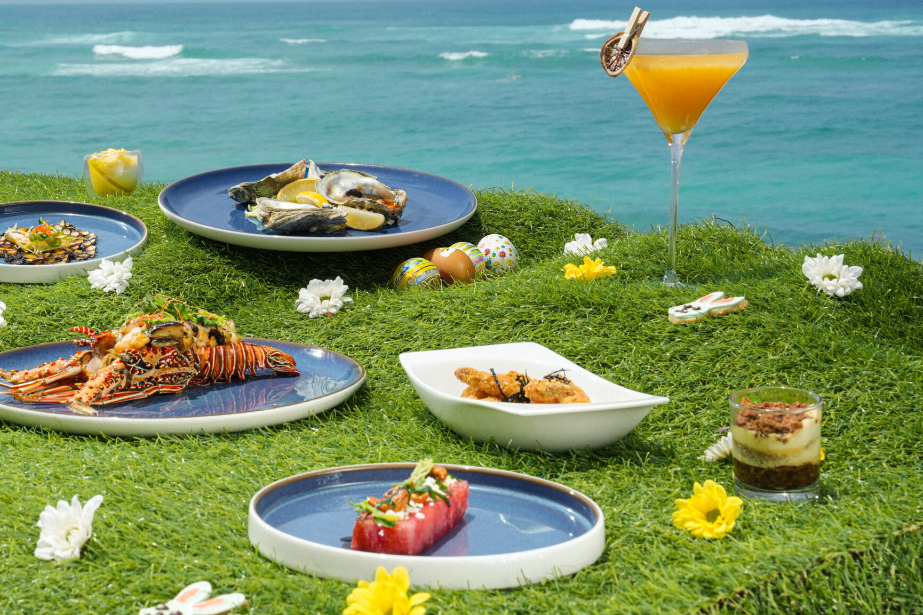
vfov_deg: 18.4
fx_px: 1897
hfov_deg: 27.2
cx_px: 303
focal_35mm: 74
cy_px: 202
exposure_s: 1/250
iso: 200
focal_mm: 50
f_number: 16
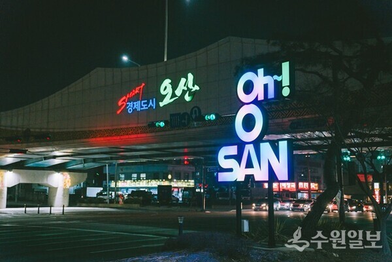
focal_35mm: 47
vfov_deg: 28.6
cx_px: 196
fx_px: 512
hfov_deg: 41.9
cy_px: 131
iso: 400
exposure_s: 1/125
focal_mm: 47
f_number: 2.8
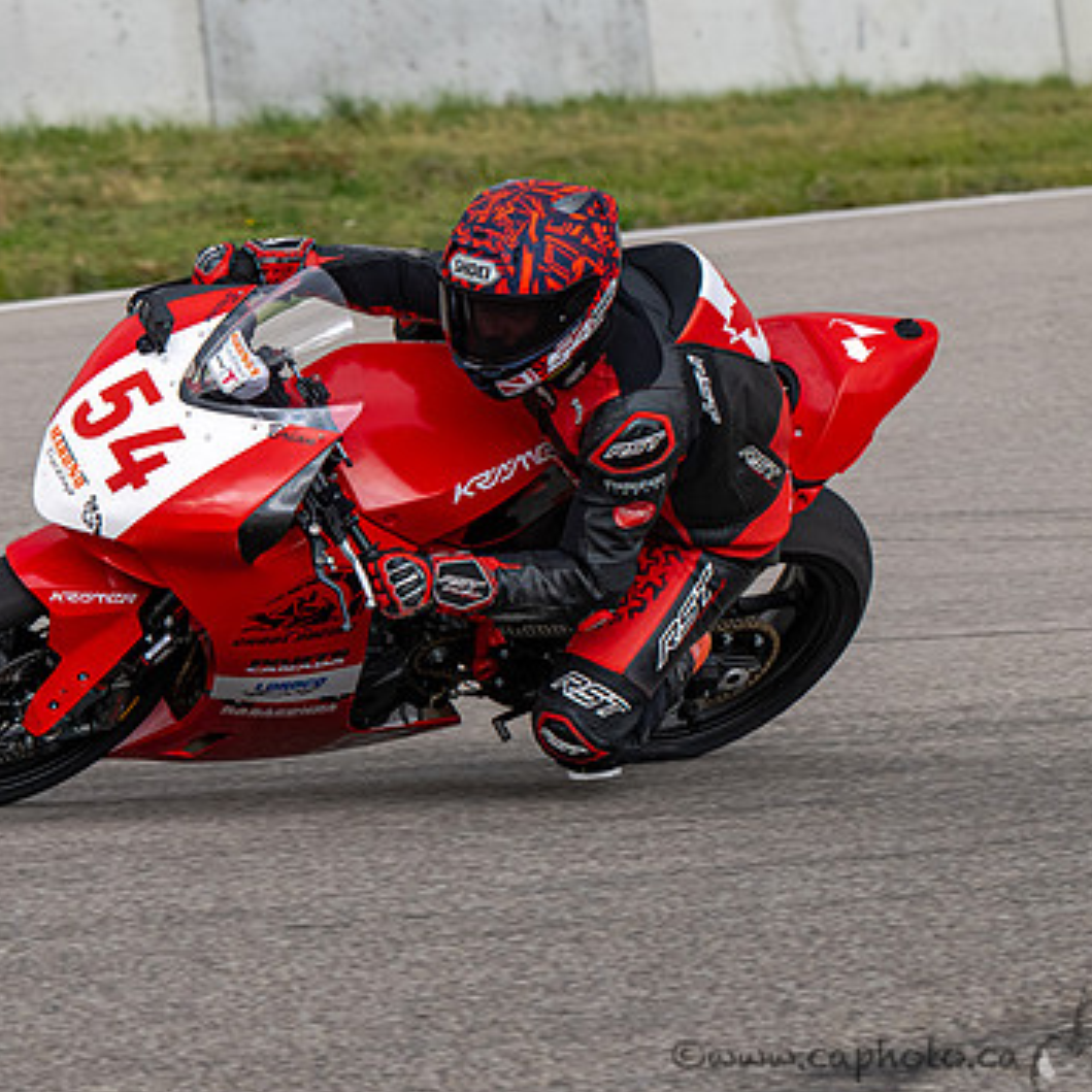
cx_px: 88
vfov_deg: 4.4
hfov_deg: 4.4
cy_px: 563
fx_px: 14169
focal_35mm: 397
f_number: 6.3
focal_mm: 180
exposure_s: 1/1250
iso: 720
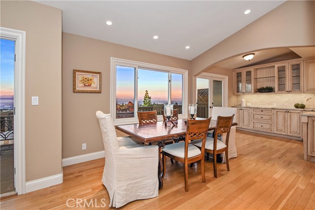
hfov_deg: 100.4
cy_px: 105
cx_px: 158
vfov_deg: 77.4
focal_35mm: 15
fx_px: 131
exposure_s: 1/40
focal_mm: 10
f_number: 8
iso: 1000
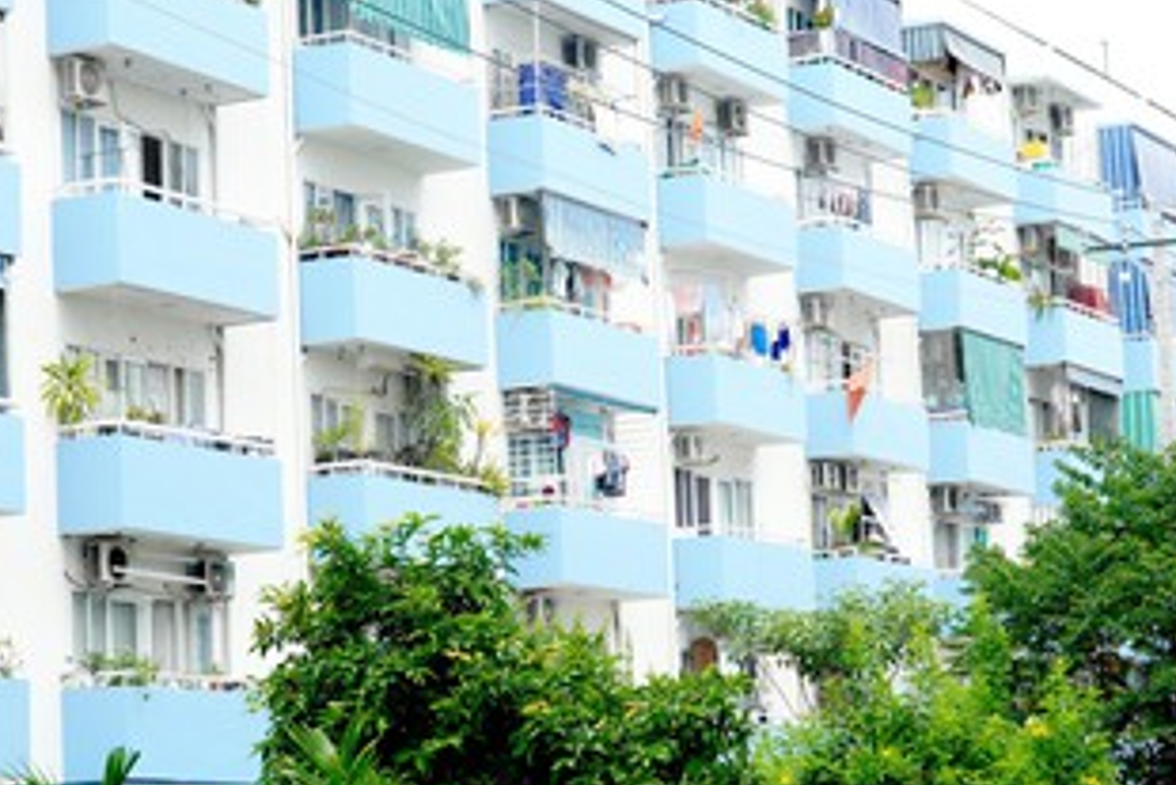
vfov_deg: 14.7
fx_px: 3039
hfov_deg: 21.9
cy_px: 480
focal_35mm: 93
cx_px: 550
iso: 125
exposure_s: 1/250
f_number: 5
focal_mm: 30
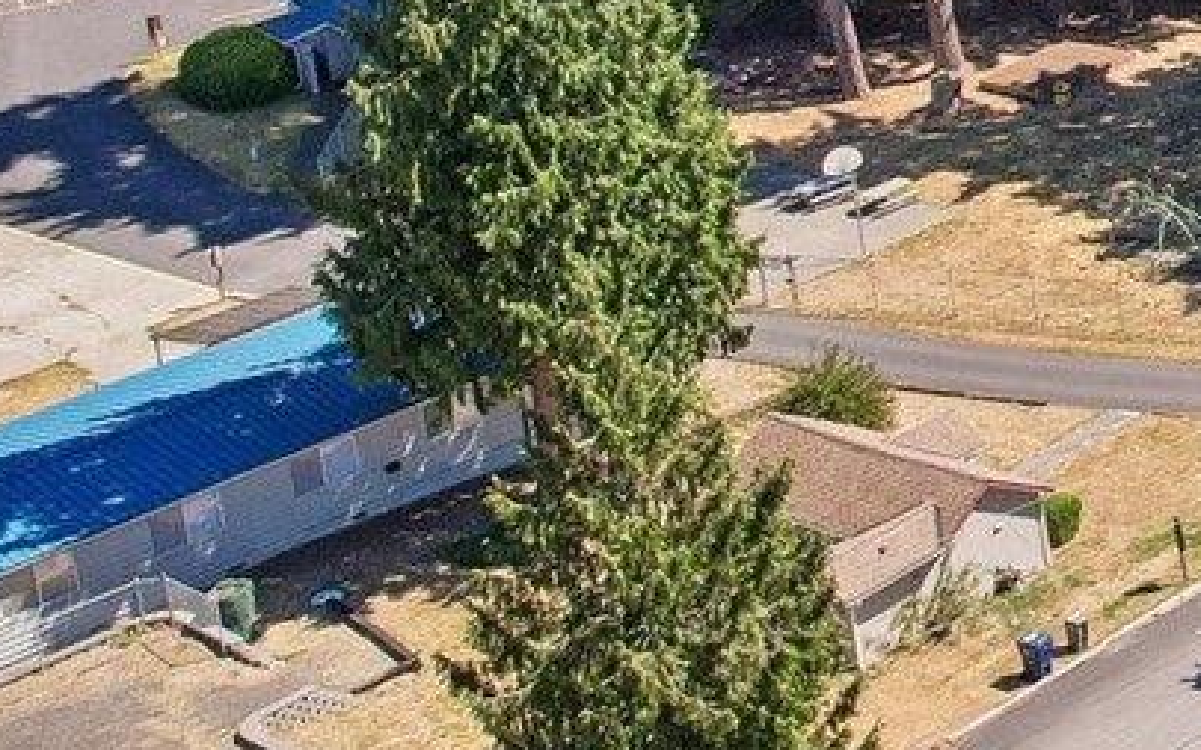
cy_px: -301
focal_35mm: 94
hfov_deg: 17.3
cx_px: 2261
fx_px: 3076
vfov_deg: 13.3
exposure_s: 1/1250
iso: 100
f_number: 2.8
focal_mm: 8.4
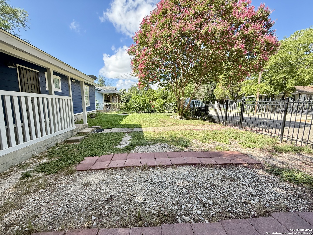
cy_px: 118
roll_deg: -0.3
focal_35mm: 14
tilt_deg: -6.7
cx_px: 156
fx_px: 127
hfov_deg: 102.1
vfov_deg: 85.7
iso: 64
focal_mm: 2.22
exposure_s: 1/230
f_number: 2.2
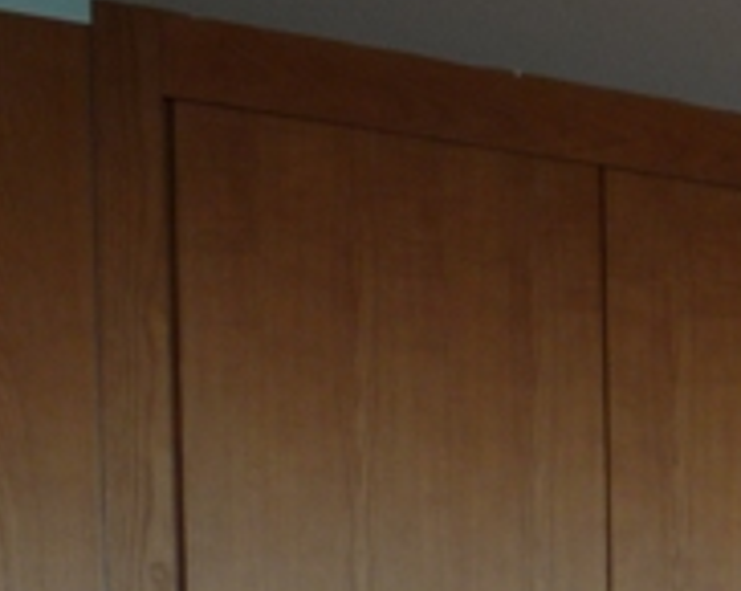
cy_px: 1215
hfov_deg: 13.6
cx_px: 1274
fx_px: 2825
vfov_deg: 10.8
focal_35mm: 129
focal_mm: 5.2
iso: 100
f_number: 3.3
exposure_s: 1/30
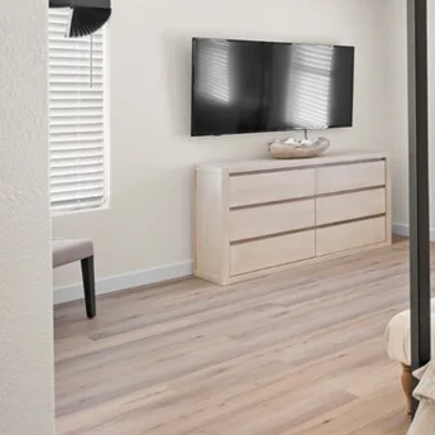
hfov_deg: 28.2
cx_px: 630
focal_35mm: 43
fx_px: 611
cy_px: 97
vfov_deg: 38.0
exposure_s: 1/10
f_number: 8
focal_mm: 17
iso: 400
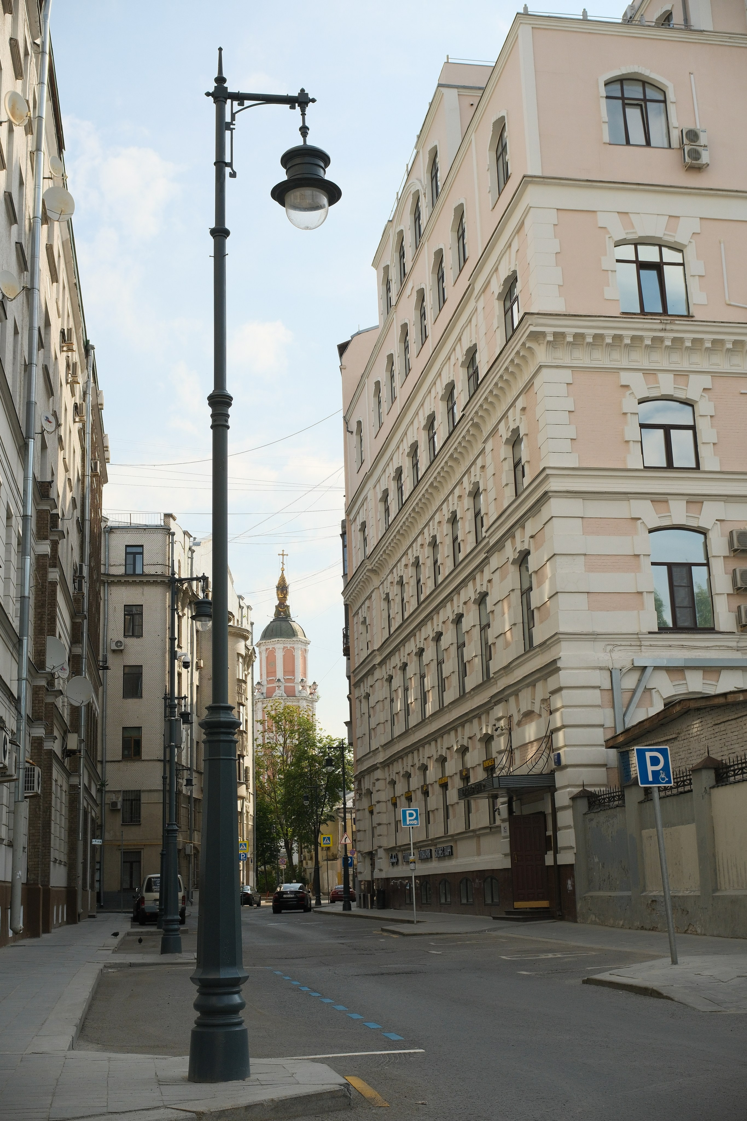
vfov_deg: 47.4
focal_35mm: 41
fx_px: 1276
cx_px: 374
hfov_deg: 32.6
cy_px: 560
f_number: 8
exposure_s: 1/1300
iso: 640
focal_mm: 27
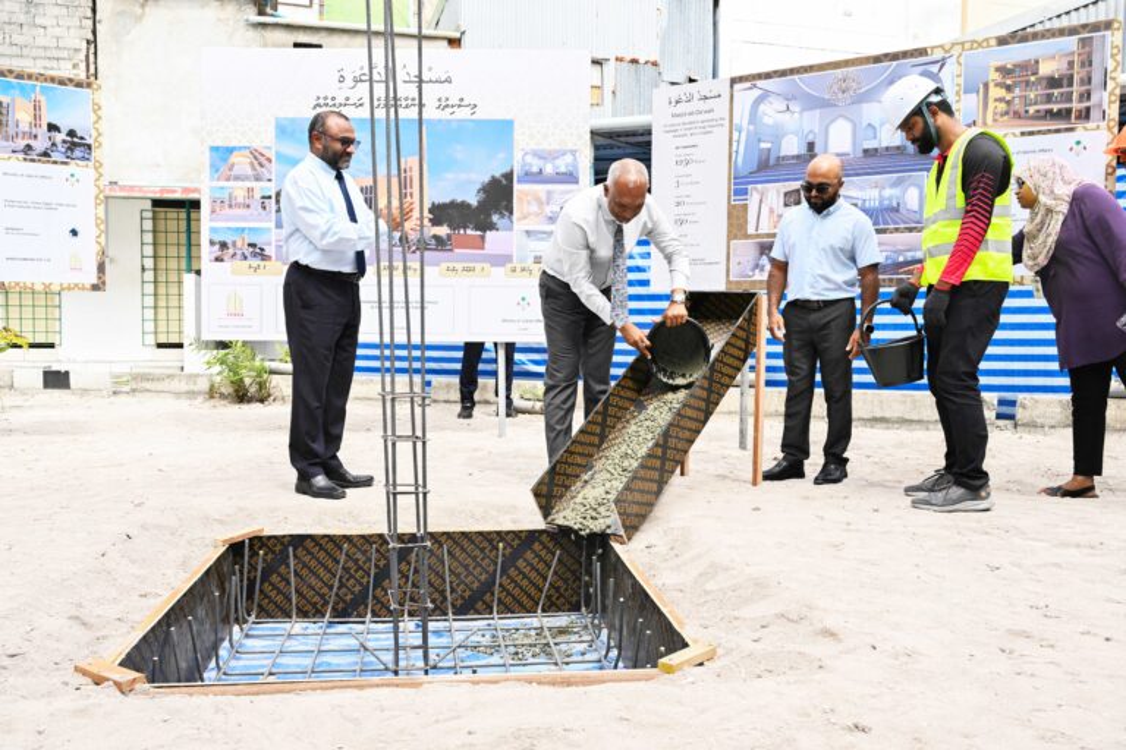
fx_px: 938
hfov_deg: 61.9
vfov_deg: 43.6
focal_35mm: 30
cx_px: 563
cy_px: 375
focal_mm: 30
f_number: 10
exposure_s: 1/200
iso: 400
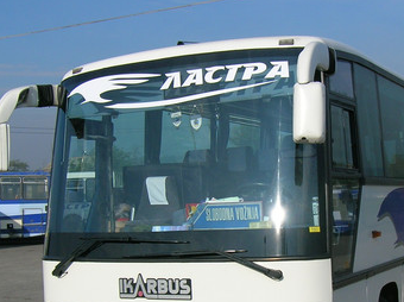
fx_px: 746
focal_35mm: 64
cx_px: 272
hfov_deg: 30.1
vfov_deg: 22.8
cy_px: 194
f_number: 4.9
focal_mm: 5.7
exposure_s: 1/644
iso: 50
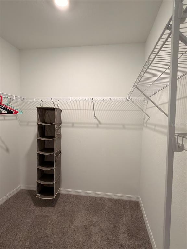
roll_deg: -1.1
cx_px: 94
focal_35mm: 19
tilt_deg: -3.0
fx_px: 137
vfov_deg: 84.7
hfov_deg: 68.7
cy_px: 124
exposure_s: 1/30
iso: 125
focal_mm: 2.22
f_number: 2.2
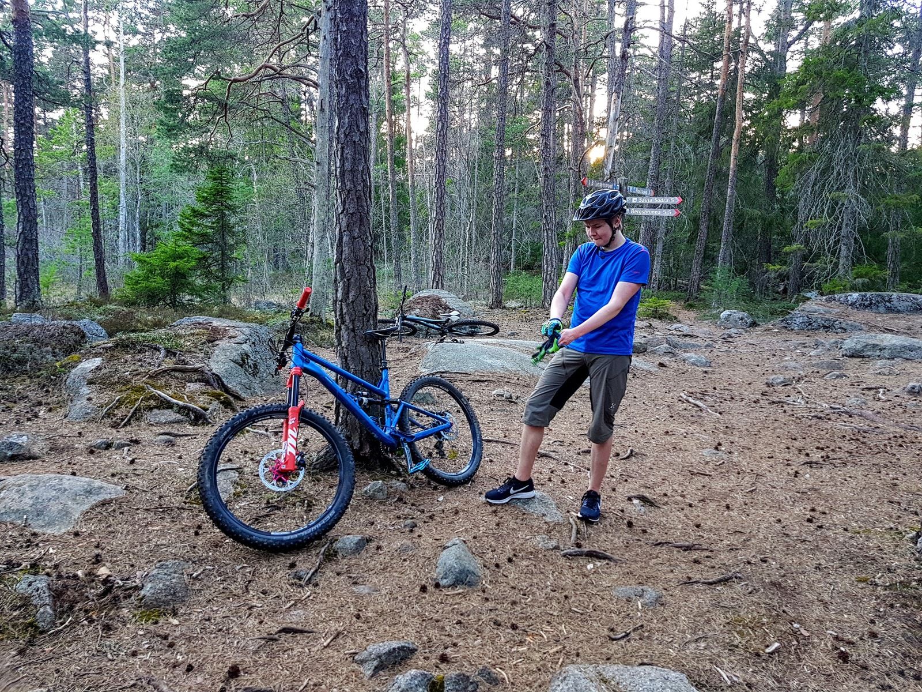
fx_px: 693
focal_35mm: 26
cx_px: 461
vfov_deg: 53.1
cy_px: 346
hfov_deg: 67.3
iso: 64
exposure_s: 1/50
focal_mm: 4.2
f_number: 1.7
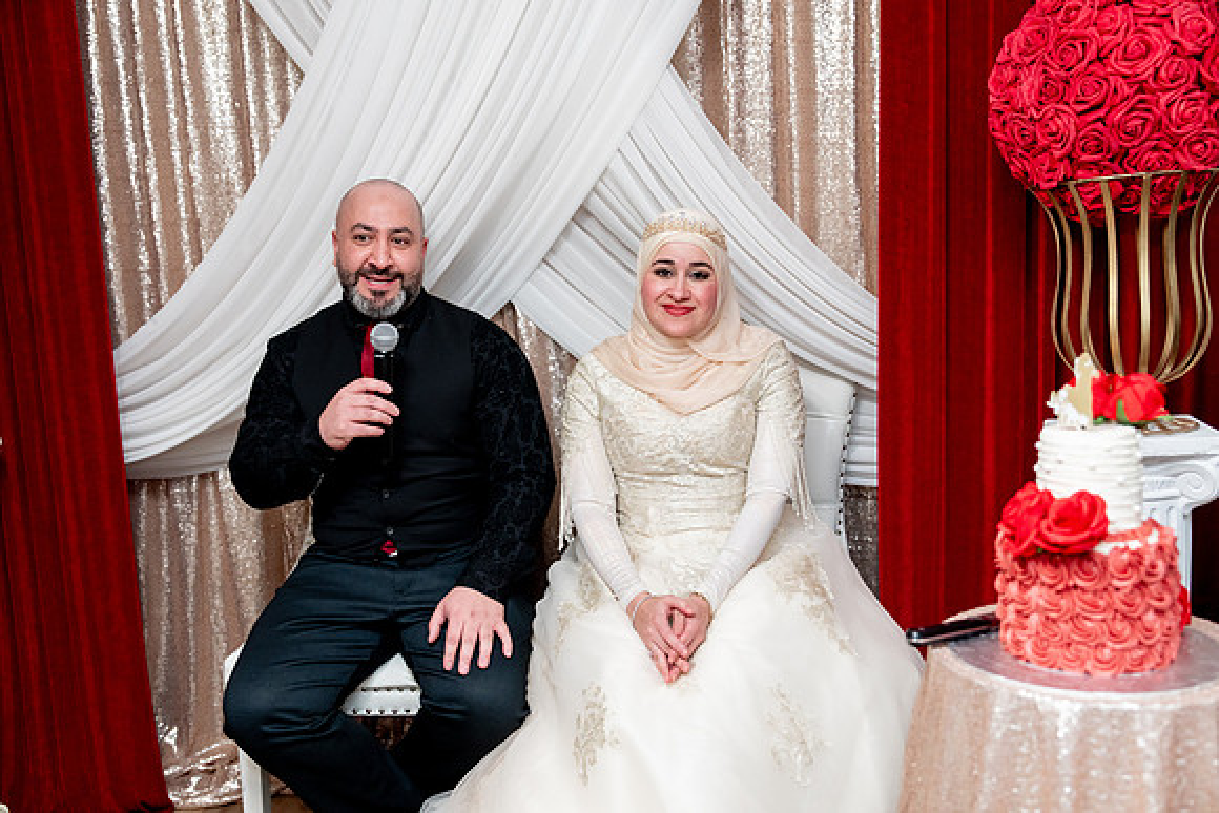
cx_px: 610
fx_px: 1253
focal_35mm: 37
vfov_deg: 36.0
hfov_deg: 51.9
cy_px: 406
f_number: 2.8
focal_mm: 37
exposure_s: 1/160
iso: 1600
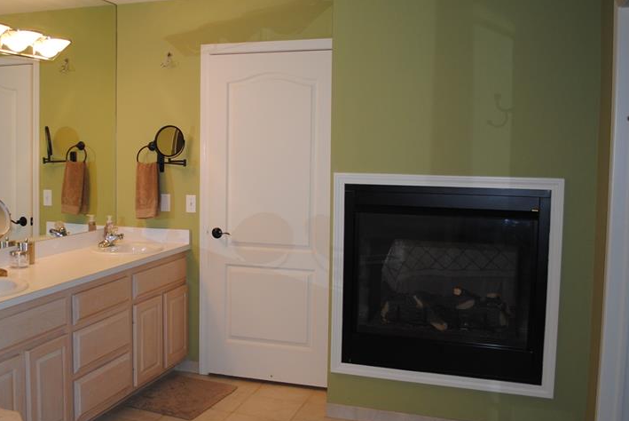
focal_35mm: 39
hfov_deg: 48.3
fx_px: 682
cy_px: 203
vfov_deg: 34.3
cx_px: 189
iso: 200
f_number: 3.5
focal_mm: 18
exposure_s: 1/60
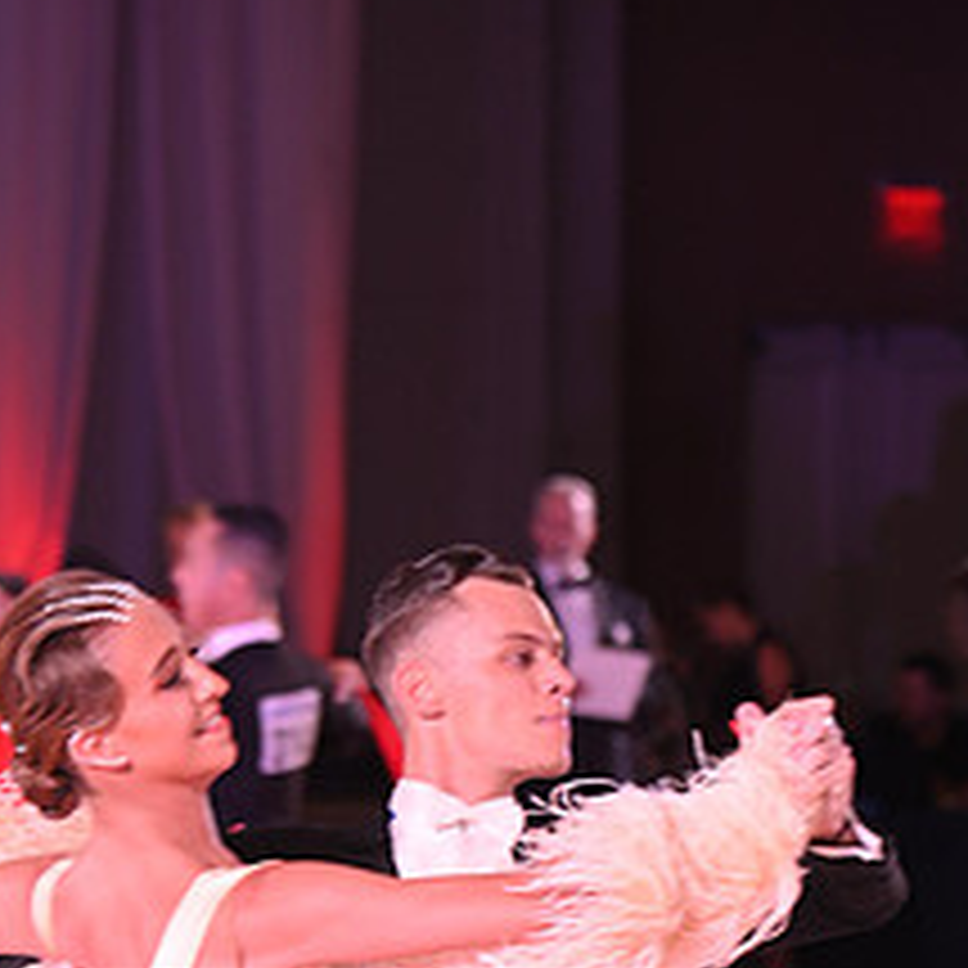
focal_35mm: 275
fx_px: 8700
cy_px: 1126
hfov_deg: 6.4
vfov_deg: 6.3
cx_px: 439
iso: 1000
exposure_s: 1/200
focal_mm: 120
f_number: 5
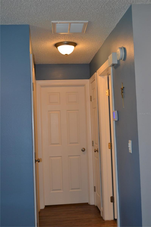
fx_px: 274
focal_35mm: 44
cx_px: 76
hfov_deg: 30.8
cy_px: 114
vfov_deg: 45.0
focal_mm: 29
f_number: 4.5
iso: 800
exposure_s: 1/60
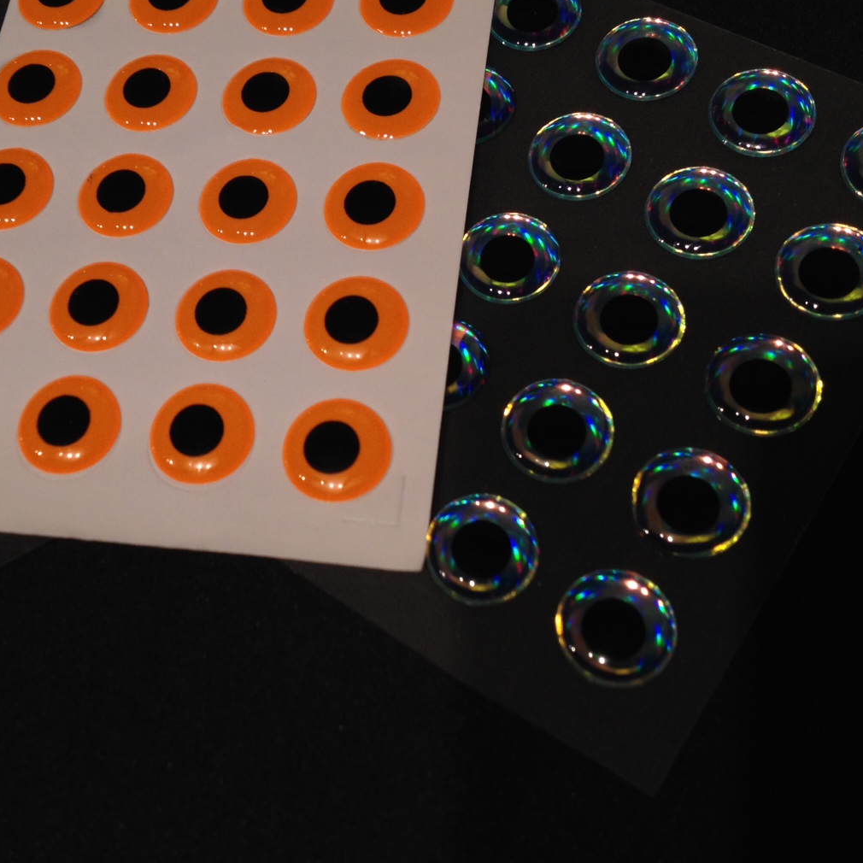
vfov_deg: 33.9
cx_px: 326
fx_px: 1410
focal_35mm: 50
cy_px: 347
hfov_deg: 33.9
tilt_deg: -64.2
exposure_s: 1/30
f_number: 2.4
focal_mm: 4.28
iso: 50
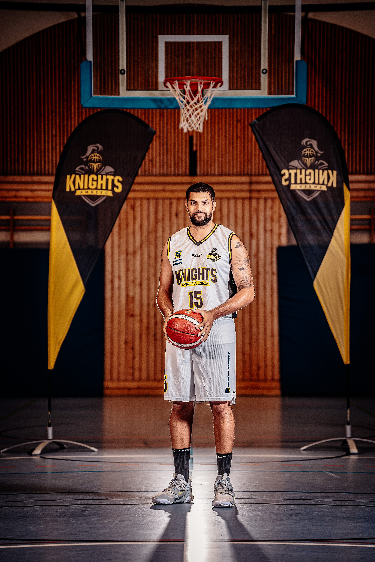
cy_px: 281
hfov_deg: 12.1
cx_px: 188
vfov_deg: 18.1
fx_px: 1765
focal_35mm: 113
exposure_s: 1/160
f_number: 2.8
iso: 250
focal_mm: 113
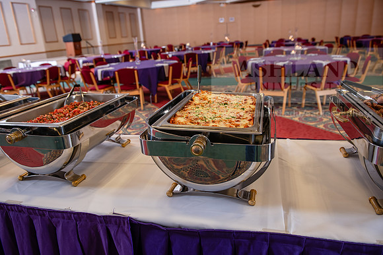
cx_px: 192
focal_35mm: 27
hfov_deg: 67.4
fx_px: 287
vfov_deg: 48.0
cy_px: 128
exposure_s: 1/125
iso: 500
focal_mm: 27
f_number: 3.5
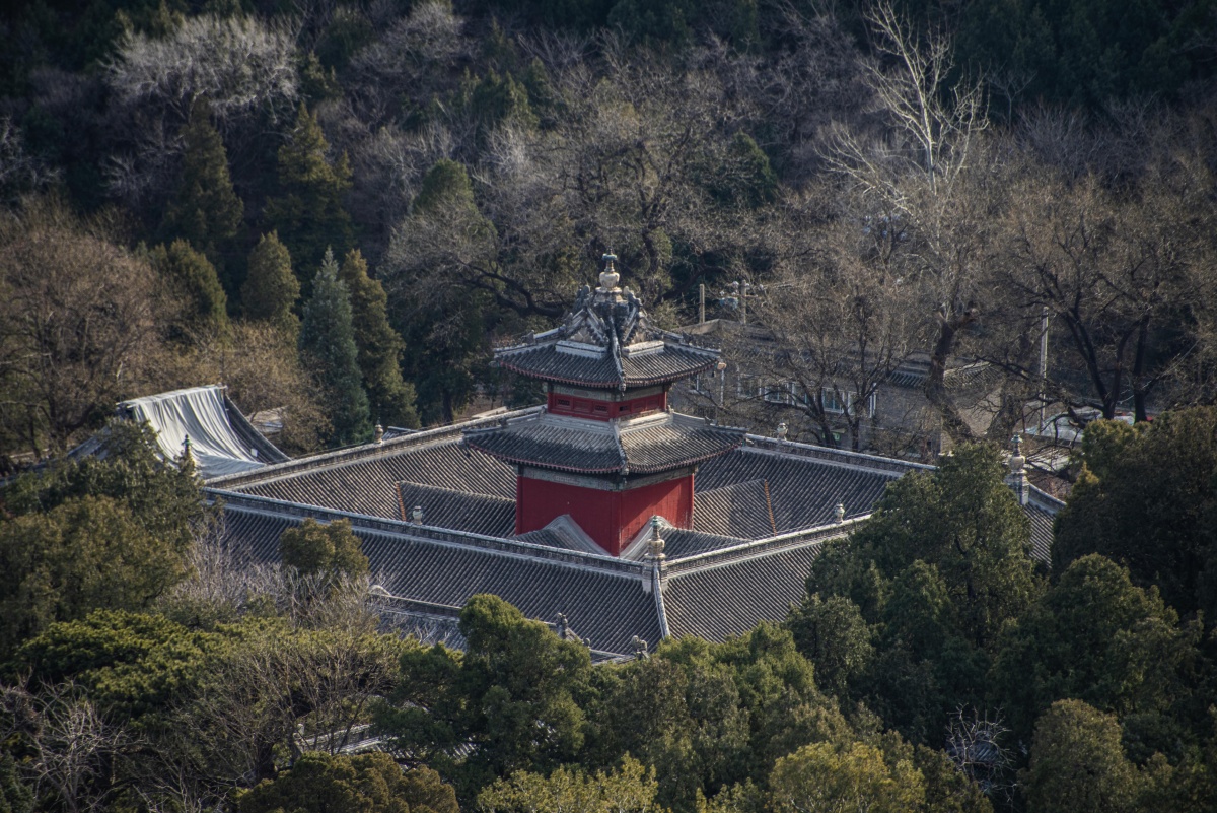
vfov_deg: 4.6
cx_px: 608
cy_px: 406
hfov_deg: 6.9
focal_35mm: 300
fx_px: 10145
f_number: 6.3
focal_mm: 300
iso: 200
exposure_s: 1/160
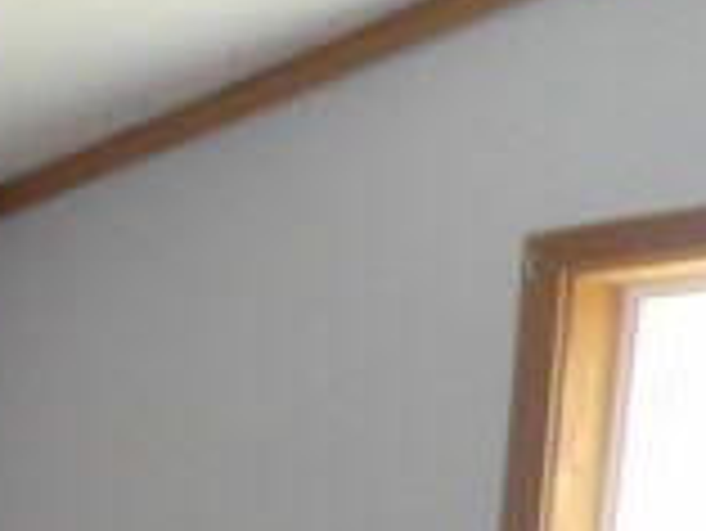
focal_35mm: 98
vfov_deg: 14.1
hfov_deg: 16.2
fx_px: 2000
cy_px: 801
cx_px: -643
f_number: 3.2
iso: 200
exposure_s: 1/33
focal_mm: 4.3
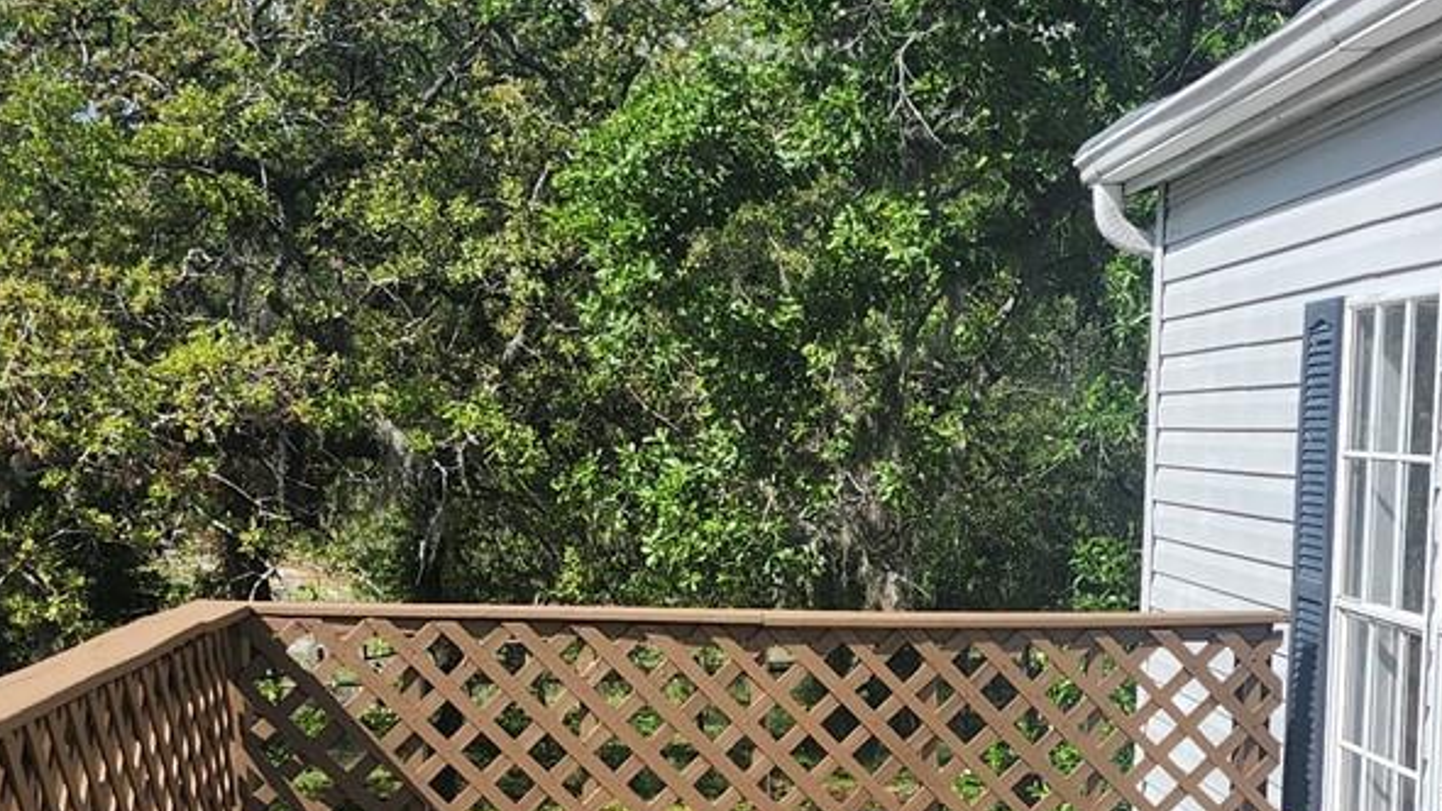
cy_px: 901
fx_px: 2600
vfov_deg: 17.1
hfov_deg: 30.7
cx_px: 1009
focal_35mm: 68
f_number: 1.8
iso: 25
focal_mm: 5.54
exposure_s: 1/2077
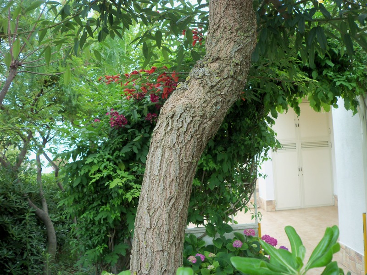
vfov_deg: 41.7
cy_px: 138
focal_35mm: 34
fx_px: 360
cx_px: 184
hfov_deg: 54.0
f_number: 2.9
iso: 80
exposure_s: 1/80
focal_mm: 5.7
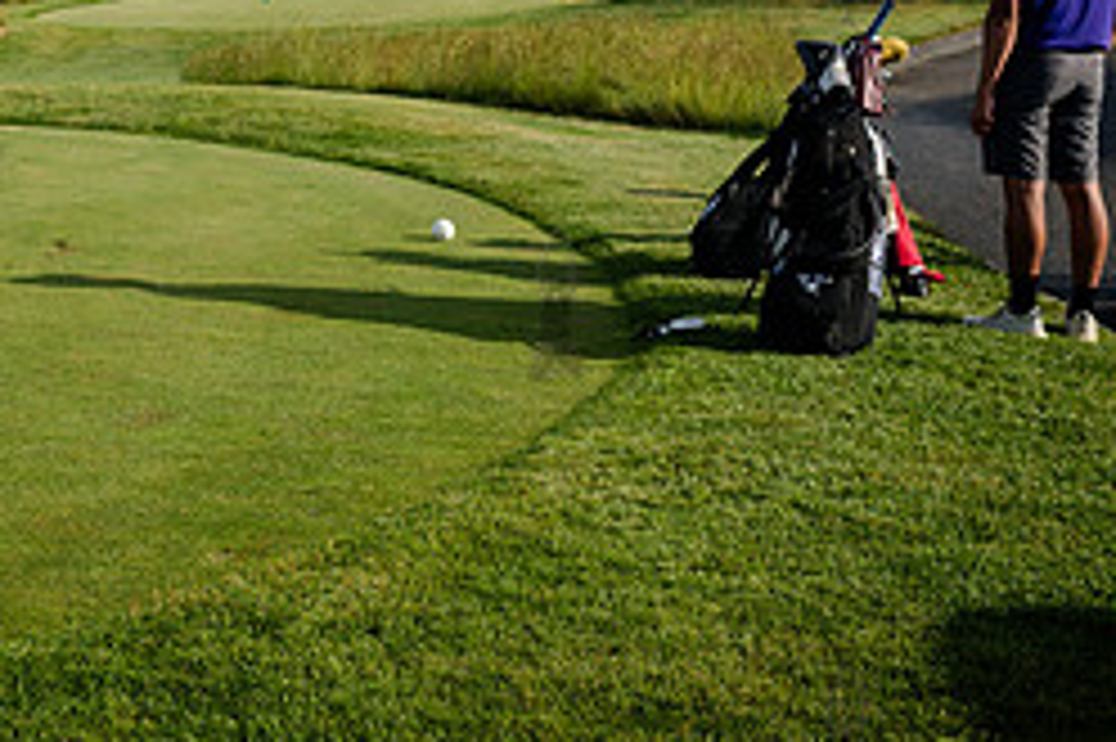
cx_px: -27
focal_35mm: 82
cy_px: 83
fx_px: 2540
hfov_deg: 23.6
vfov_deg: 16.4
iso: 100
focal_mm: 35
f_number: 4.5
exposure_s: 1/800
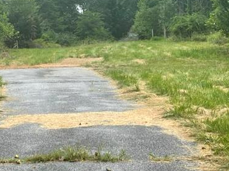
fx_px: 595
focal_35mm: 90
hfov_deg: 21.5
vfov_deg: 16.3
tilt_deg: +1.5
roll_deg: +0.7
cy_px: 41
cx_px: 48
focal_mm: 6
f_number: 2
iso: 25
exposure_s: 1/440
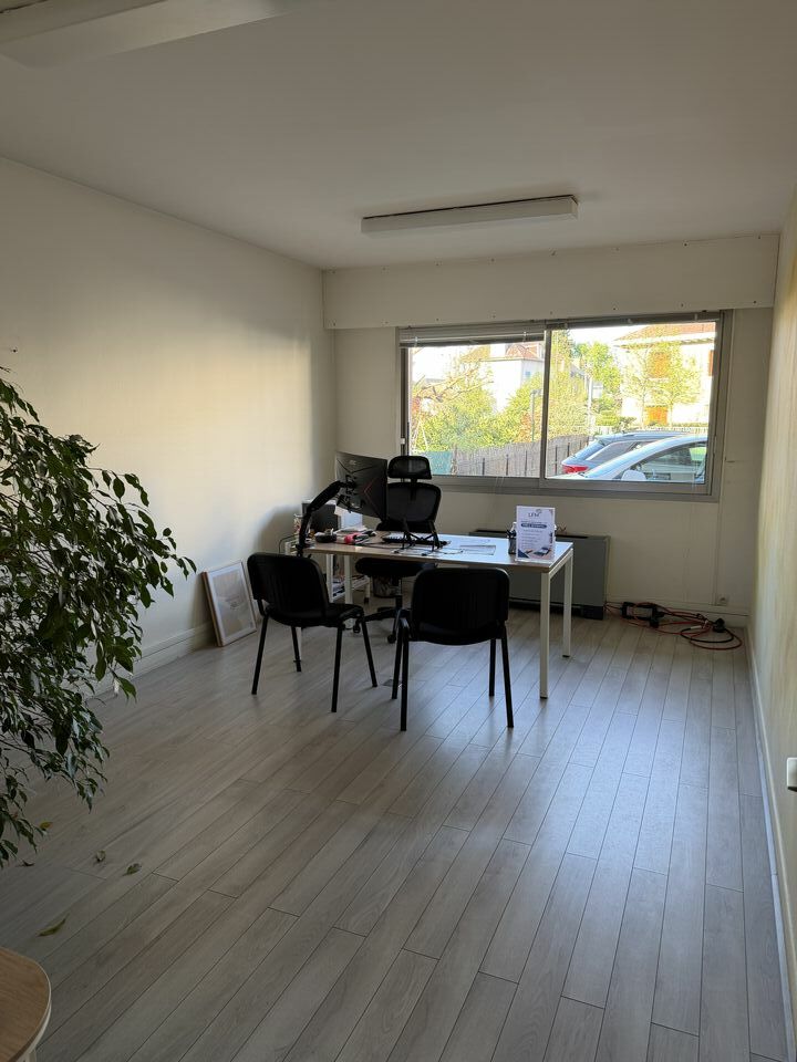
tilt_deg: -9.7
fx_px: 737
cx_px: 398
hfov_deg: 56.8
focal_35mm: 24
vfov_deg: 71.6
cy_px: 531
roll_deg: +0.3
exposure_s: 1/100
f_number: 1.78
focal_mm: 6.76
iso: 80
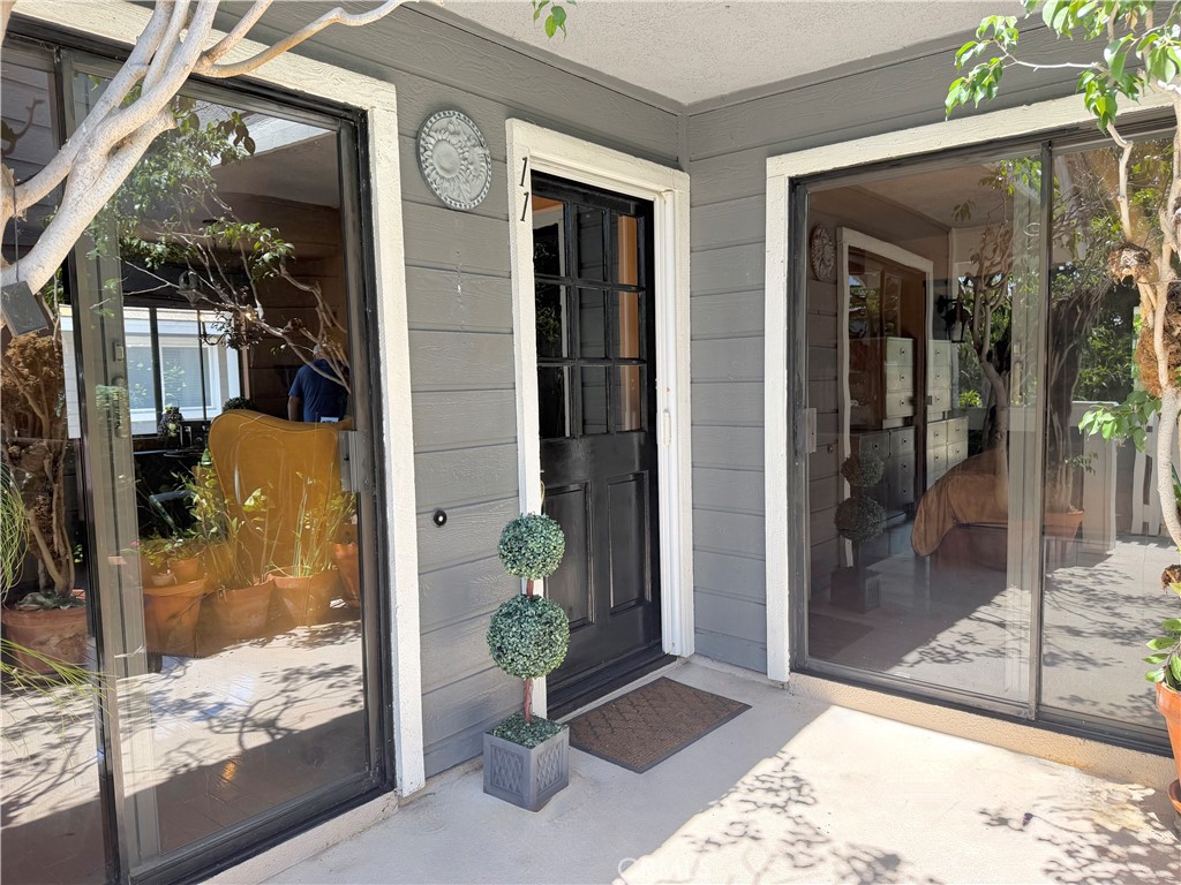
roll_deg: +1.8
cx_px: 590
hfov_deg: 71.6
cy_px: 442
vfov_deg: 56.8
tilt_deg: -4.6
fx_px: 819
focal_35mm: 24
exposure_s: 1/612
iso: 100
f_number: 1.78
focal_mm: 6.76
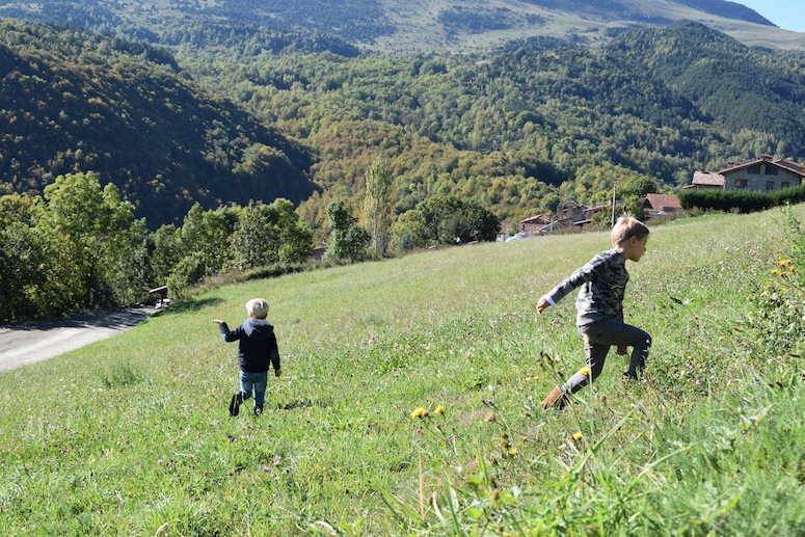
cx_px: 402
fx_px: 1006
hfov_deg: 43.6
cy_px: 268
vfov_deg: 29.9
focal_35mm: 45
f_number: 8
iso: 220
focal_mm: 30
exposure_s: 1/250
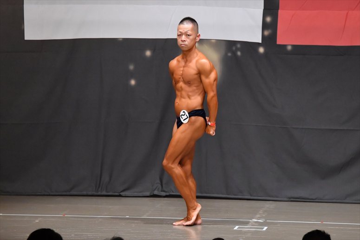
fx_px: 2399
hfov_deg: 8.6
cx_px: 180
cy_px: 120
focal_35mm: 240
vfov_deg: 5.7
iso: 6400
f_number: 5.6
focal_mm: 160
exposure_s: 1/400
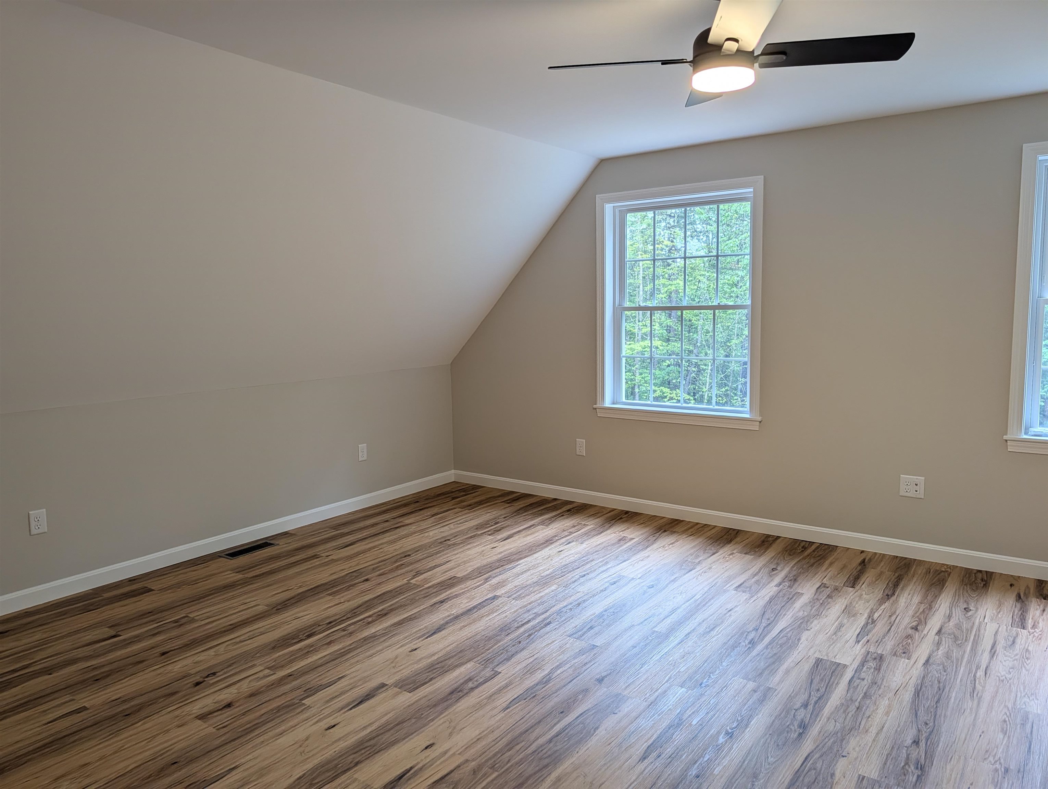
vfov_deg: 56.9
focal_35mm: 24
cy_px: 394
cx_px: 524
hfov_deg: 71.5
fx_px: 728
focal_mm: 6.9
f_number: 1.68
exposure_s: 1/120
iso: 24
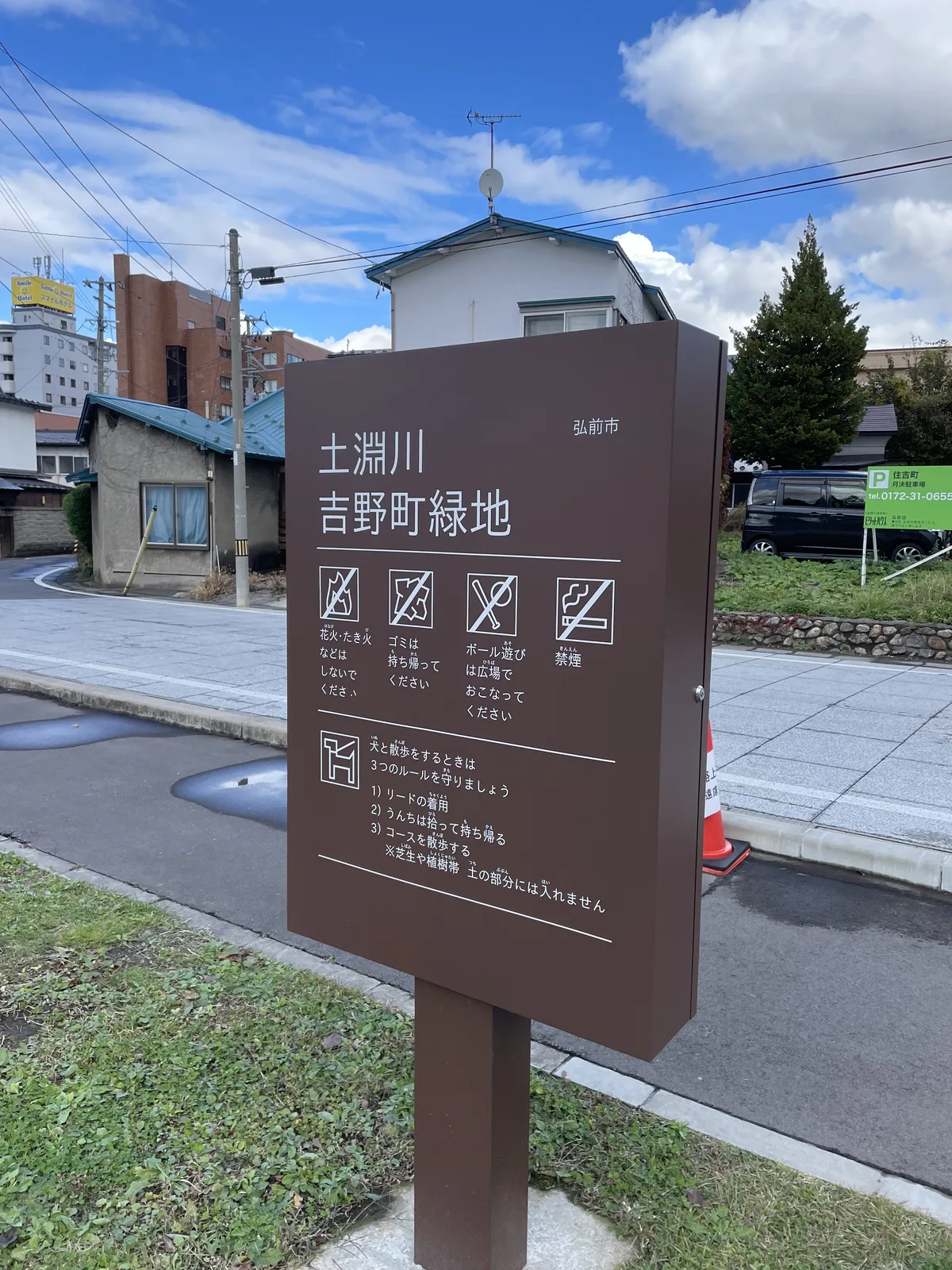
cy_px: 635
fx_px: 953
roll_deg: -1.1
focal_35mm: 26
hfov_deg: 53.1
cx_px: 476
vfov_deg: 67.3
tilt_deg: -6.8
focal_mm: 4.2
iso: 32
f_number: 1.6
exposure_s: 1/1062
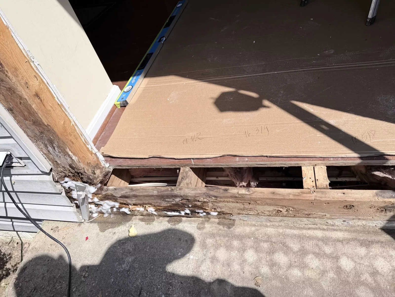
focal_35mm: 24
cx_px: 198
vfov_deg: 56.8
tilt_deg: -45.6
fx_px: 274
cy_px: 148
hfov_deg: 71.6
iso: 80
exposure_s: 1/5319
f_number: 1.78
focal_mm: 6.76
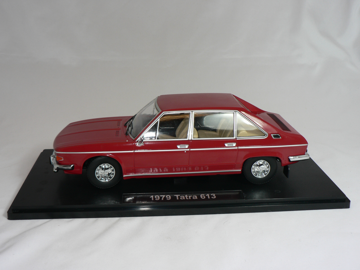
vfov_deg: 34.3
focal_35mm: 42
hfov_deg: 44.8
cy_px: 135
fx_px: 437
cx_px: 180
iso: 80
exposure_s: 1/60
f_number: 2.8
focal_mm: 6.9
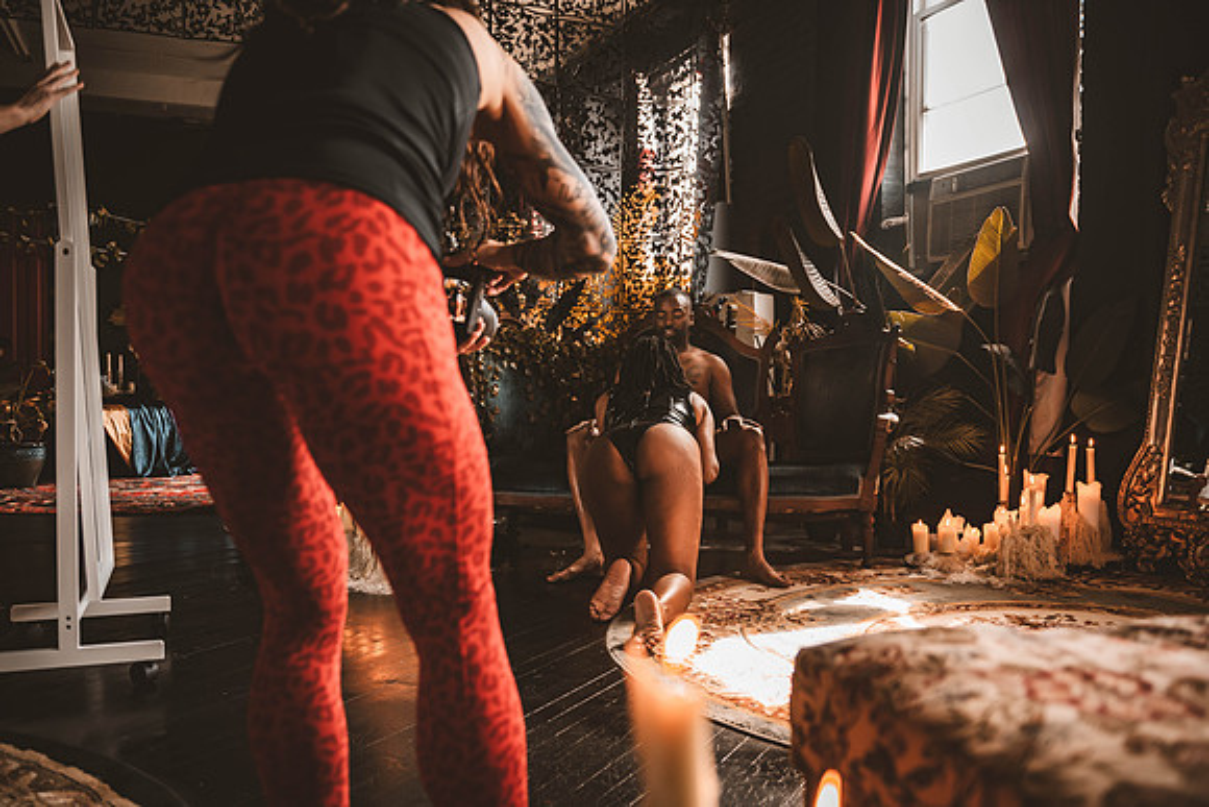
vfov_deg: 42.3
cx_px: 604
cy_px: 404
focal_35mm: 31
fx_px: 1041
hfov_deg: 60.3
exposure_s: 1/200
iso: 800
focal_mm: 31
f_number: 2.8
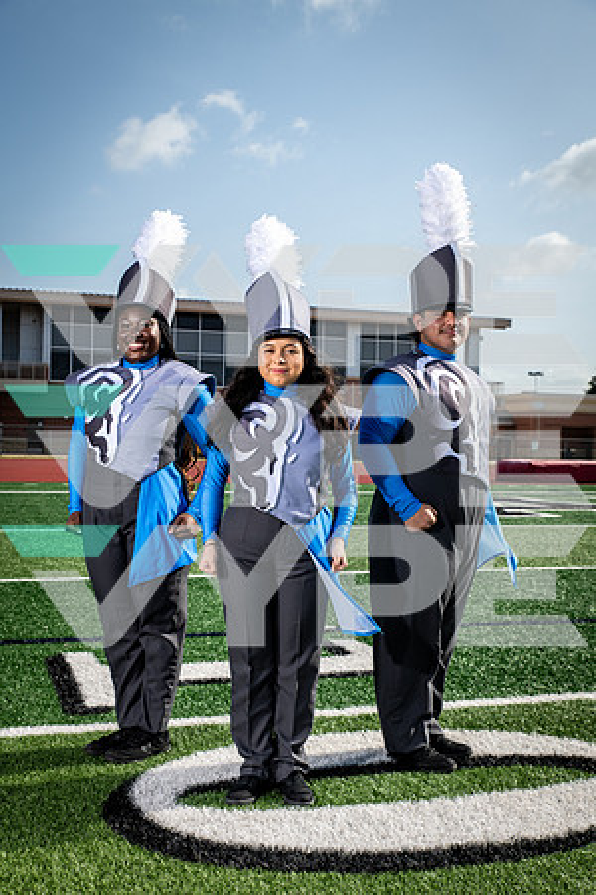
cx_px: 298
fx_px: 1043
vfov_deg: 46.4
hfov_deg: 31.9
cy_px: 448
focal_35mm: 42
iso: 125
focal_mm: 42
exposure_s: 1/400
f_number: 7.1
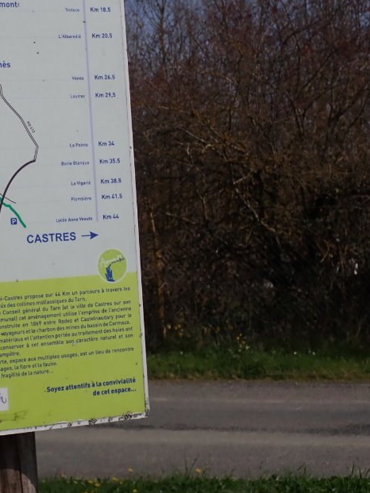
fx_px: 1184
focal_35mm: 83
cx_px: 31
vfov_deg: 23.3
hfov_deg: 17.5
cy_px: 127
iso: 100
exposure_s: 1/250
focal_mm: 7.86
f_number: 11
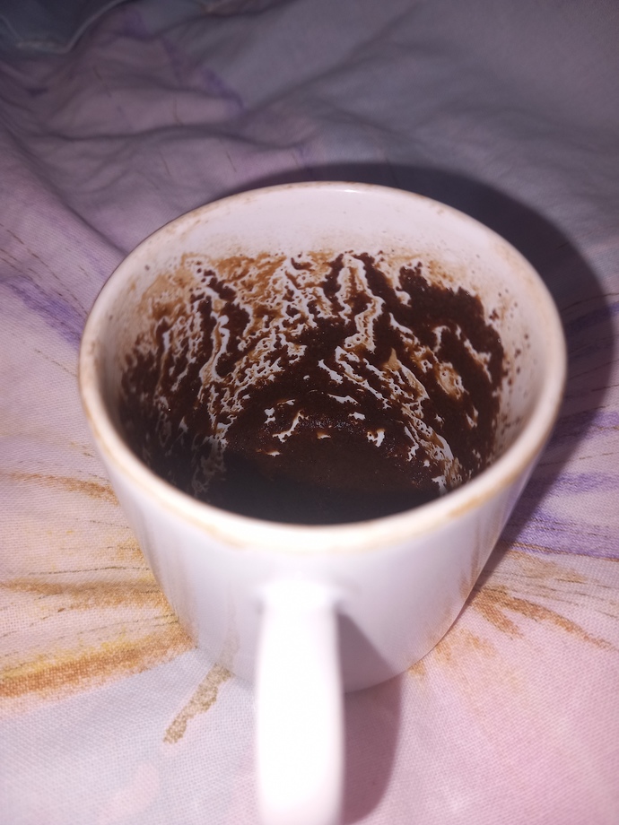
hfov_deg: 51.4
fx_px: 644
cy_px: 412
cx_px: 310
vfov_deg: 65.3
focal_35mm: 27
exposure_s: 1/106
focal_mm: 4
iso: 20
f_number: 1.8
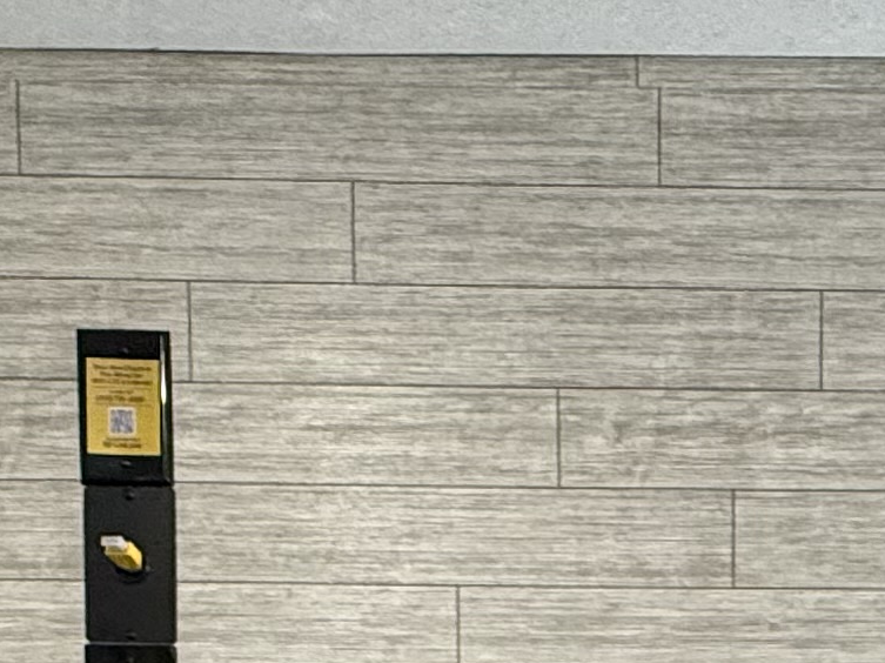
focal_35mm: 75
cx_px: 843
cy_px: 1194
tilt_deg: -4.5
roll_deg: +0.1
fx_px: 1917
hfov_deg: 25.0
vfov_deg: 16.4
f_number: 2.2
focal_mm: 2.22
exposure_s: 1/73
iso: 320
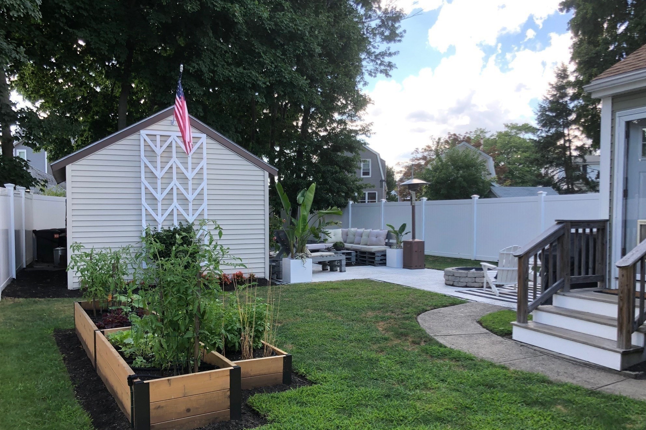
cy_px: 244
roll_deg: +0.7
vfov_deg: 43.5
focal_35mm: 30
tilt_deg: -2.1
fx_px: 538
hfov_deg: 61.9
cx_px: 328
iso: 20
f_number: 1.8
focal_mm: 3.99
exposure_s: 1/201
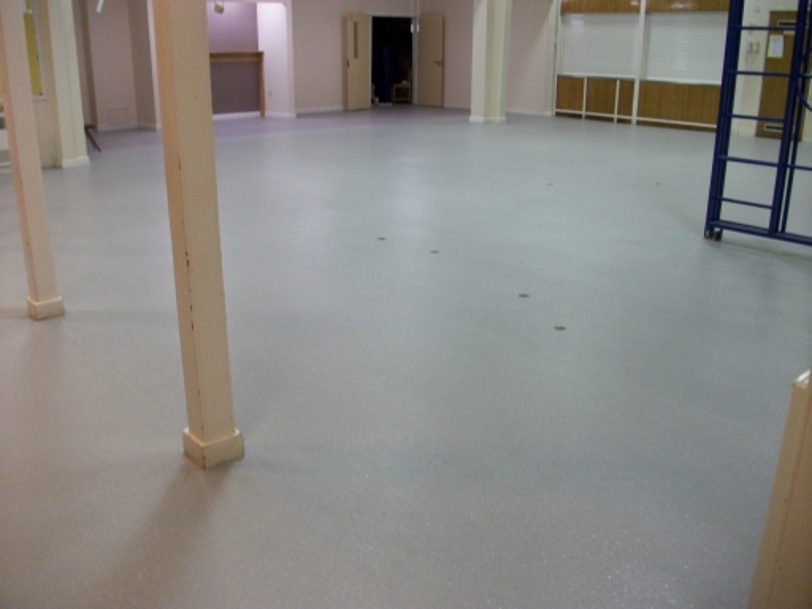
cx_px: 406
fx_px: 727
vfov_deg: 45.4
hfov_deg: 58.4
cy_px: 304
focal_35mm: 31
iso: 200
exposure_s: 1/16
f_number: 2.9
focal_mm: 5.7
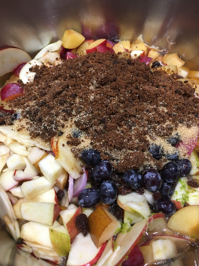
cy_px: 133
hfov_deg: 48.2
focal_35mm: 29
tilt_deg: -59.3
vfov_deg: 61.7
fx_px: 222
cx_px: 100
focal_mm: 4.15
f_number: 2.2
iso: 80
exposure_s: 1/17
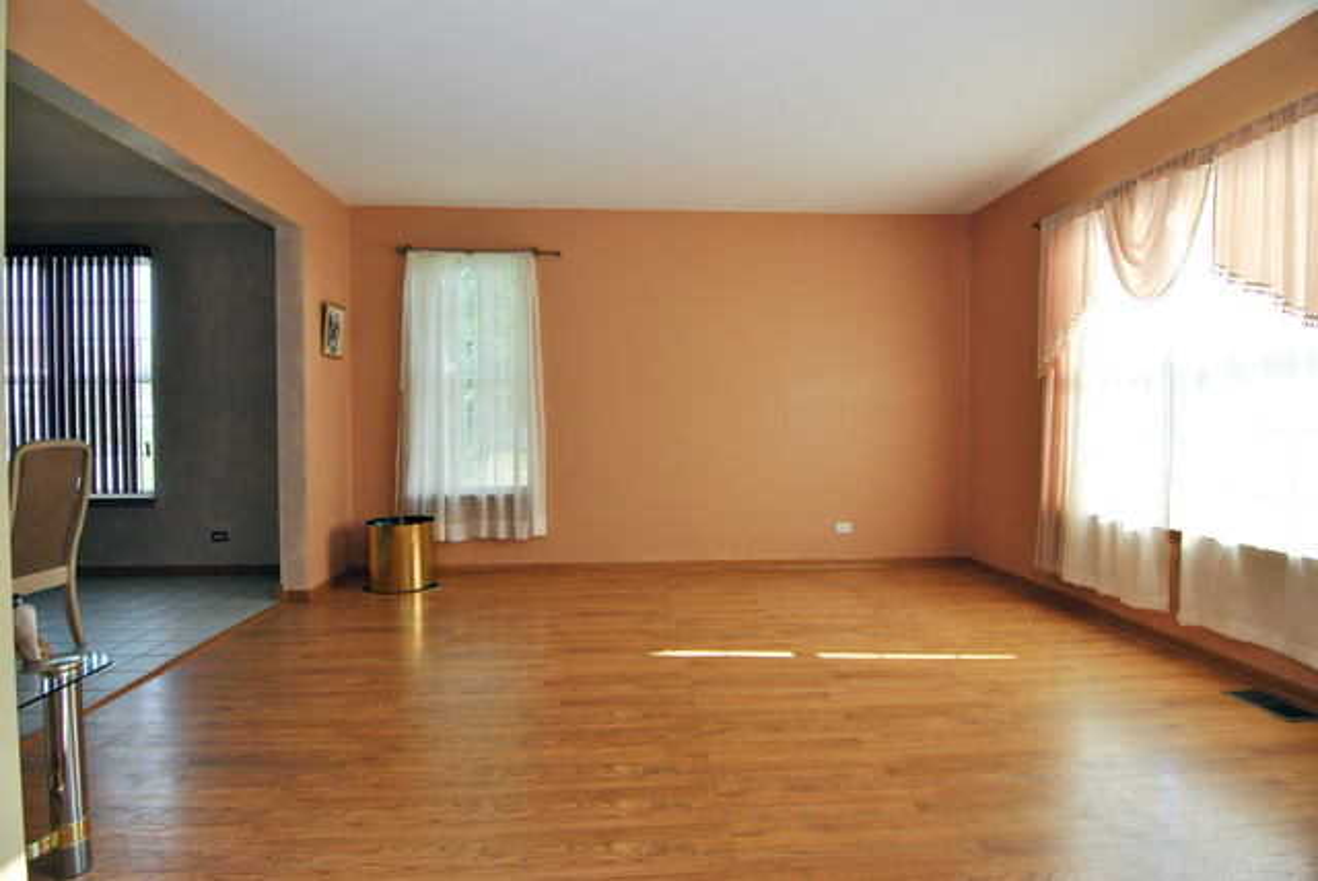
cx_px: 659
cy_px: 440
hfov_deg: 94.9
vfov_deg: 72.2
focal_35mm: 16
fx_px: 605
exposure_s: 1/100
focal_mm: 11
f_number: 5
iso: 200
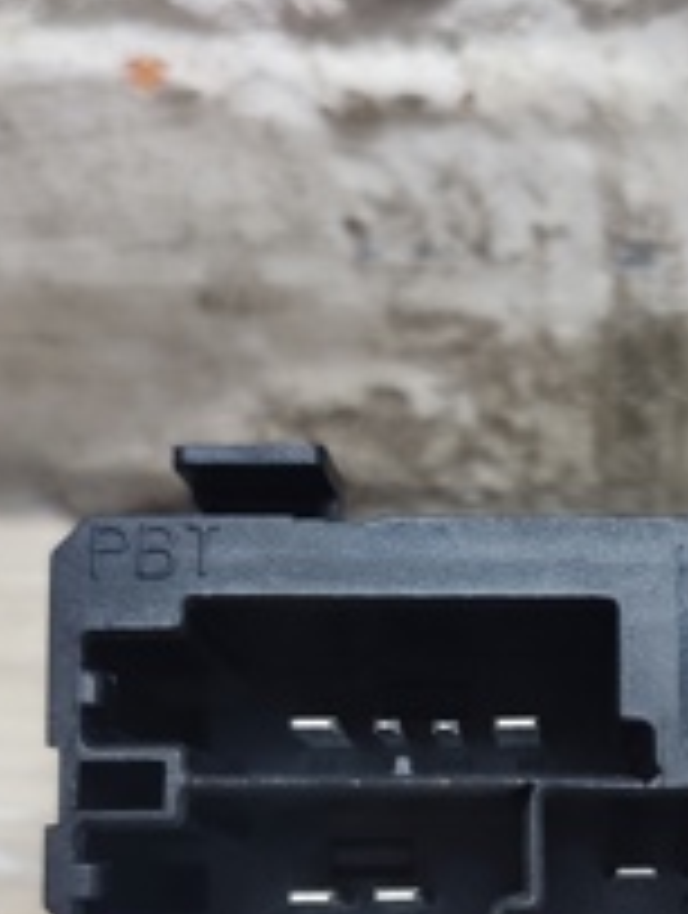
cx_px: 562
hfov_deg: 24.4
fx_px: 1559
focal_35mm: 59
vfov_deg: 31.6
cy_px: 765
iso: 390
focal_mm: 6.04
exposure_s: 1/33
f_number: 1.9
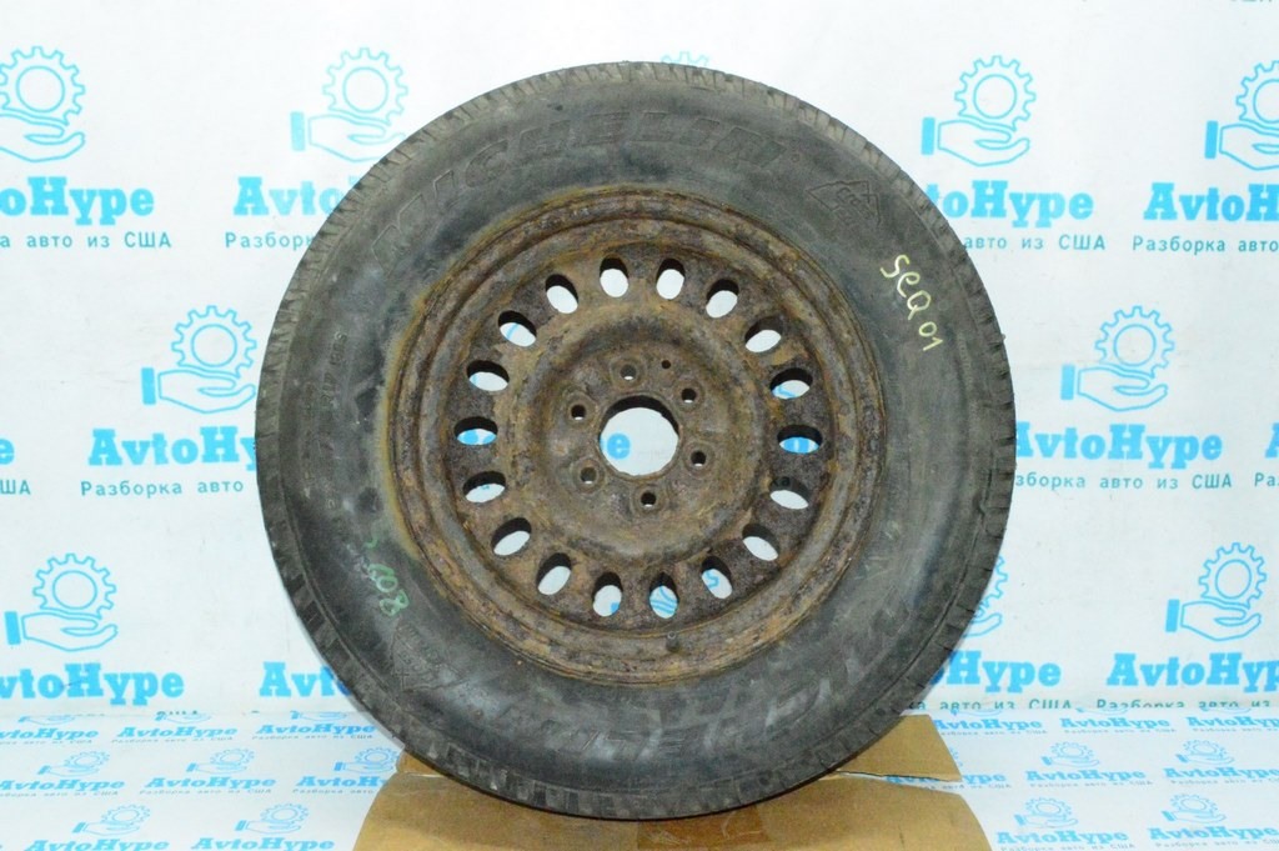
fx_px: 1331
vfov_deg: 35.4
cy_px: 426
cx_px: 640
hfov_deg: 51.3
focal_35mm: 38
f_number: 25
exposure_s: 1/100
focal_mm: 25
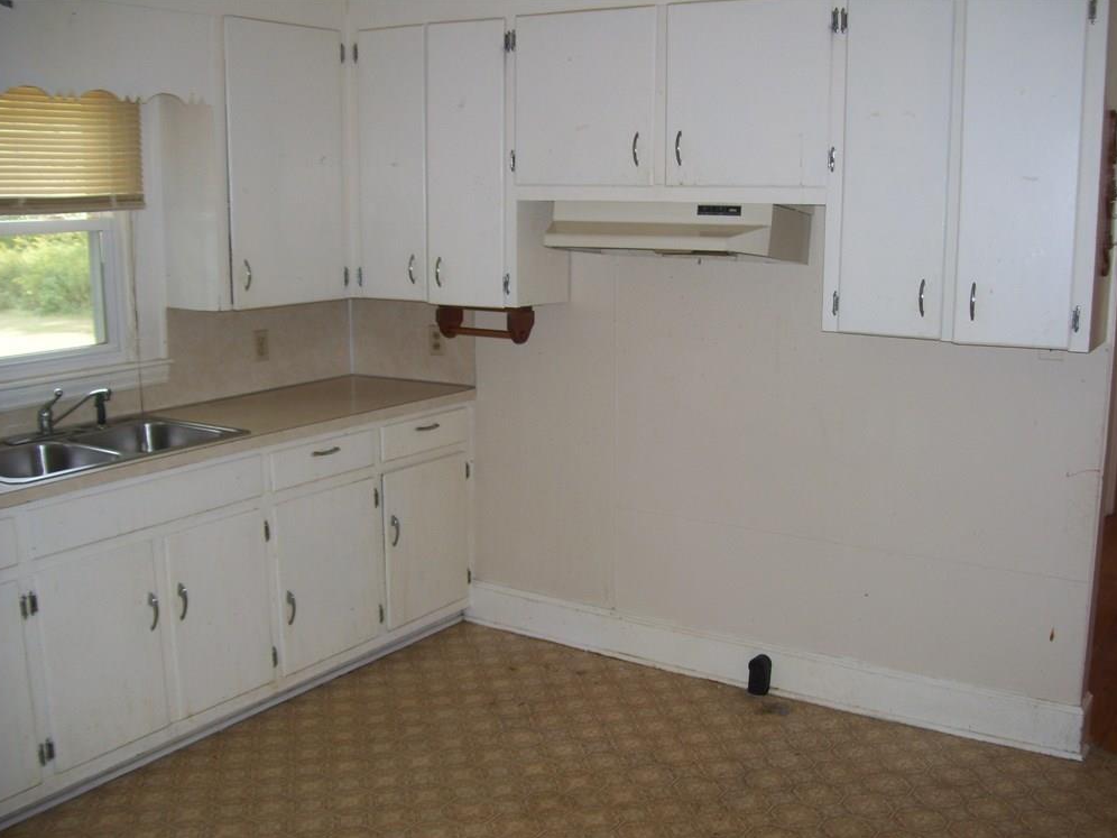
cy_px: 427
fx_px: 1194
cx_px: 565
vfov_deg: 38.7
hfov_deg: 50.1
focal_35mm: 37
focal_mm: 6
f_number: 2.7
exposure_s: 1/60
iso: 80
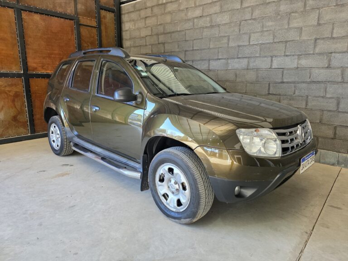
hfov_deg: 73.9
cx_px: 174
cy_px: 130
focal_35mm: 23
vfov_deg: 58.9
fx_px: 231
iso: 200
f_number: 1.7
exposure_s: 1/180
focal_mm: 6.3
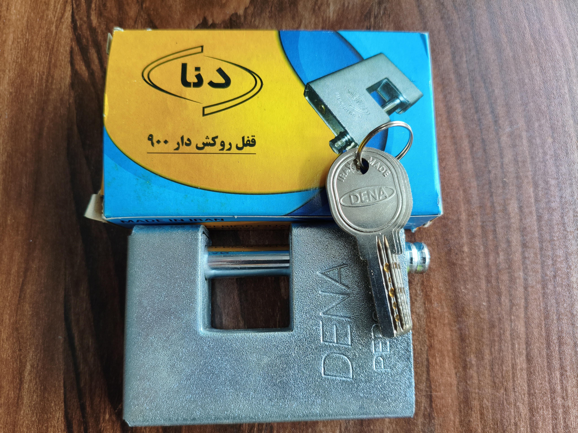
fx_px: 434
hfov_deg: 67.3
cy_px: 216
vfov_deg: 53.1
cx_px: 289
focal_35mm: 26
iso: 80
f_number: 1.5
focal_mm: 4.94
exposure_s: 1/147
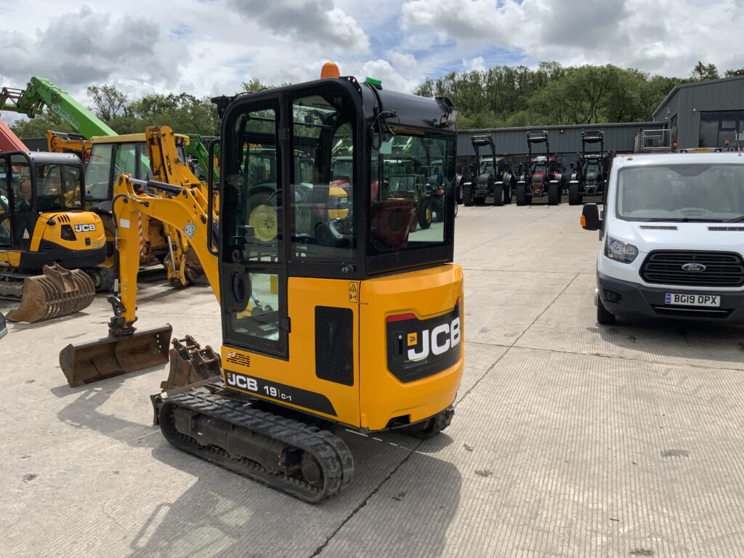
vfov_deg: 48.2
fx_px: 623
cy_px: 279
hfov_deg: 61.7
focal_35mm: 29
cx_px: 372
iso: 20
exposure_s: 1/2427
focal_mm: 3
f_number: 1.8
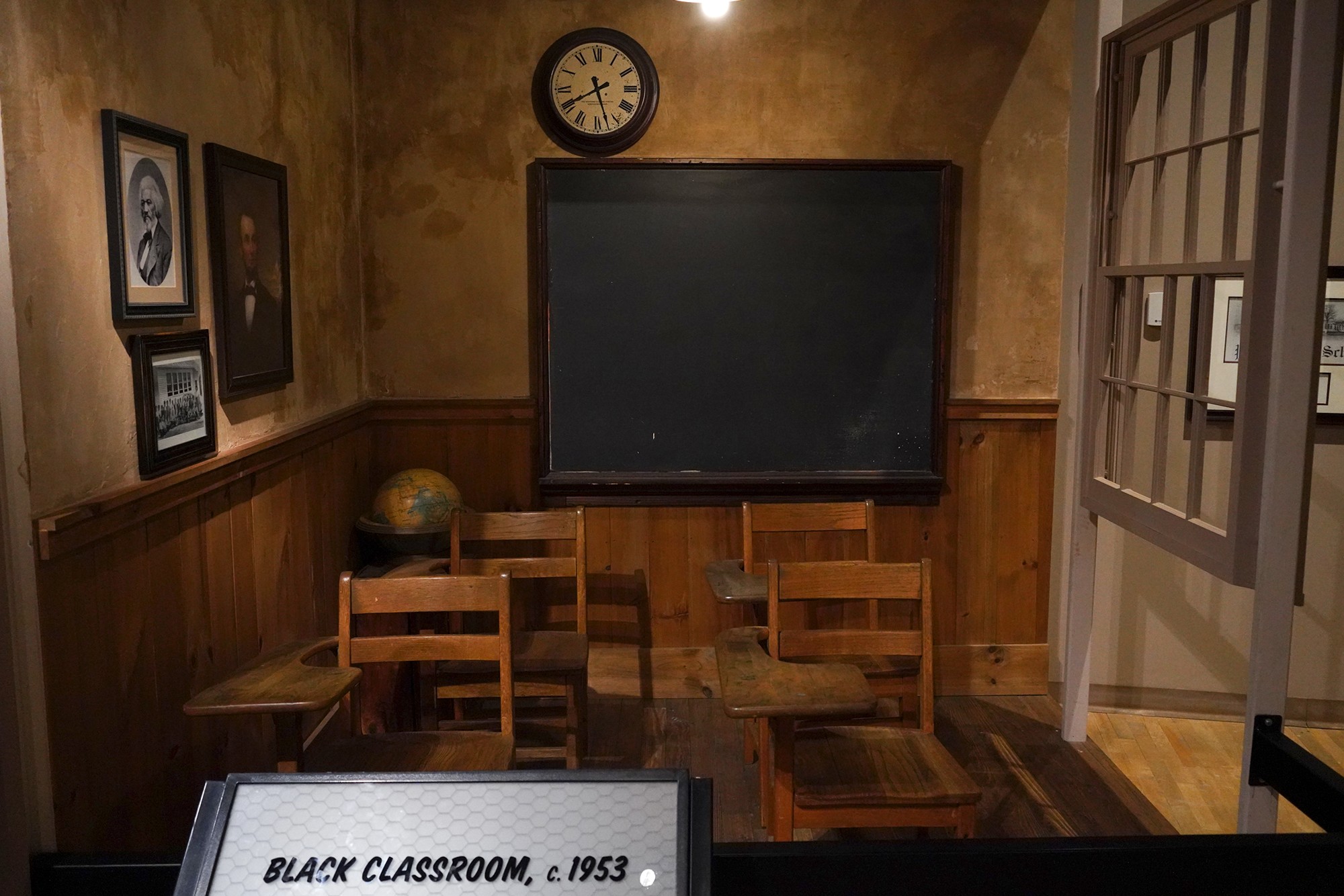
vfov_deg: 46.4
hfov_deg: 65.5
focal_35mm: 28
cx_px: 672
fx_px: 1045
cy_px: 448
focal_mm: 28
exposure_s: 1/100
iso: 6400
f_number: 4
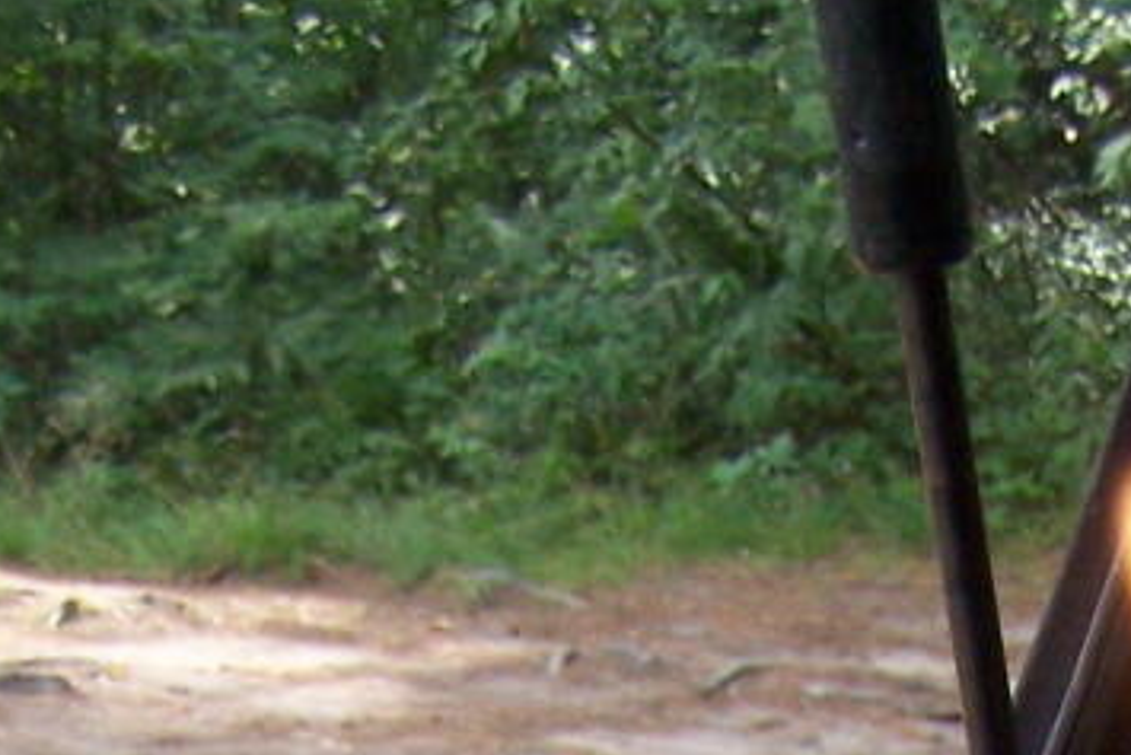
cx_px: 1004
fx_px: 4777
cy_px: 2040
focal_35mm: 152
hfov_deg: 13.4
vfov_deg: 8.1
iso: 200
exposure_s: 1/400
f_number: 2.8
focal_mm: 6.3
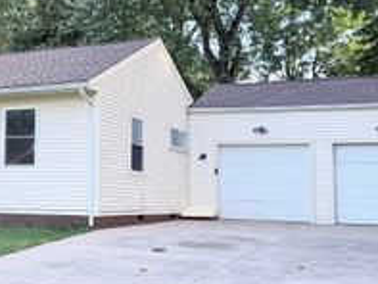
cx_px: 59
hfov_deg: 30.6
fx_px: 667
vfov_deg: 24.0
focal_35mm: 61
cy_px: 114
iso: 100
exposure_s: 1/314
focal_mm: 6.76
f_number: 1.78
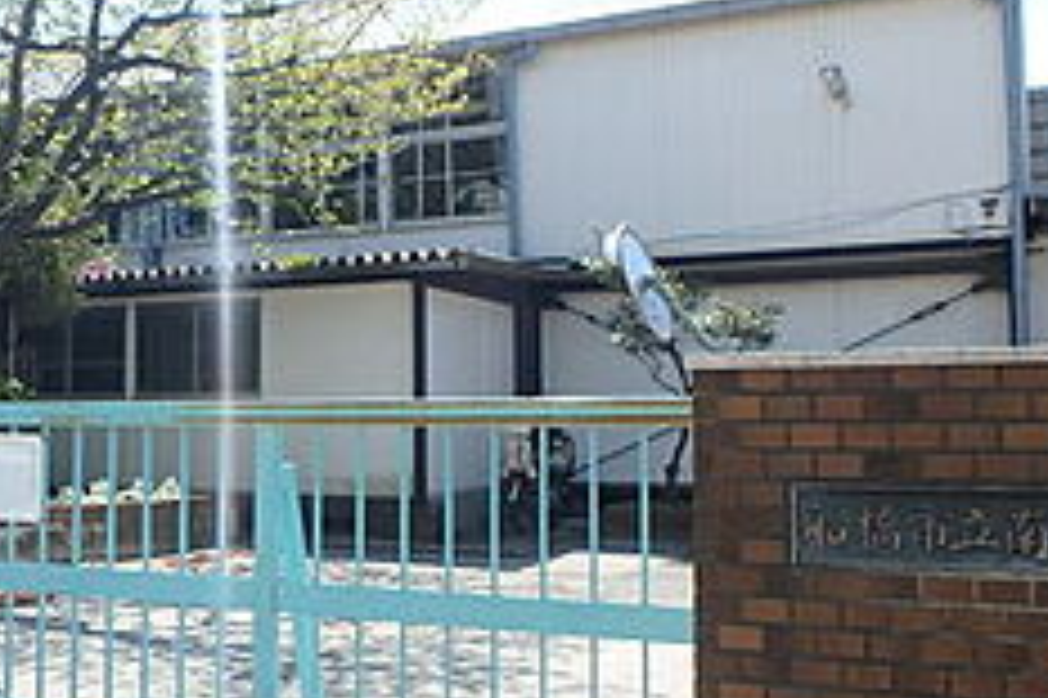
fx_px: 1222
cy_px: 401
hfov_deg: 46.0
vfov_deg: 31.8
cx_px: 396
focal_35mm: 42
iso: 125
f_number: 3.5
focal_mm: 3.7
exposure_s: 1/640
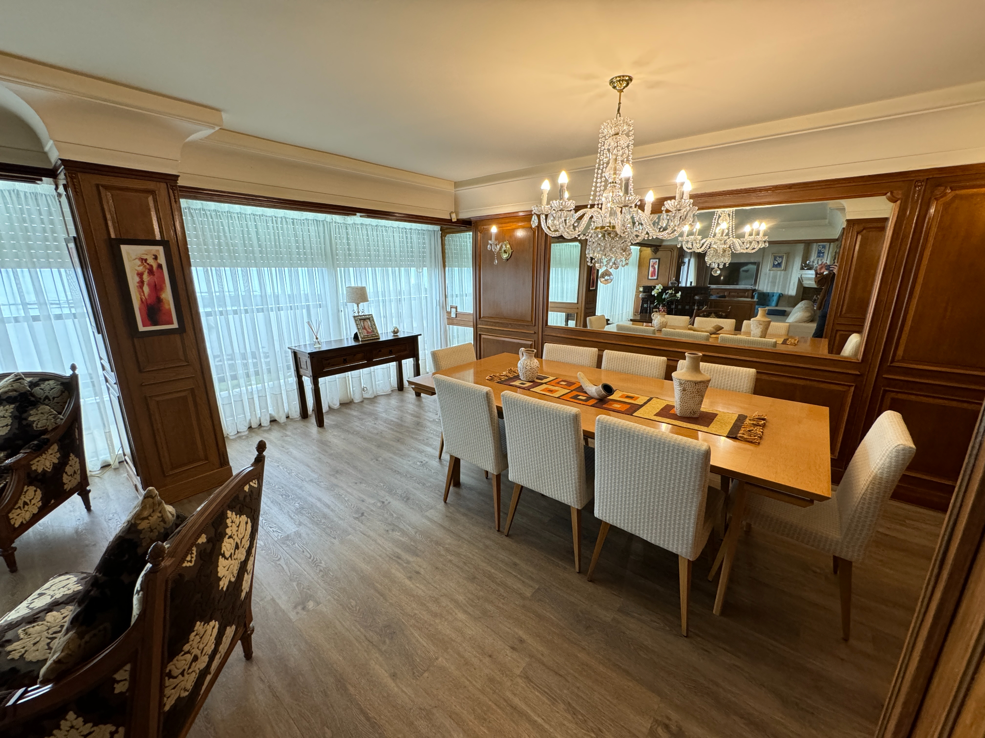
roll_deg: -0.6
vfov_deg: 85.7
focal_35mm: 14
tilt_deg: -15.2
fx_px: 398
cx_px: 492
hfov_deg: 102.1
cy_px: 369
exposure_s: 1/50
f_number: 2.2
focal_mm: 2.22
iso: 320
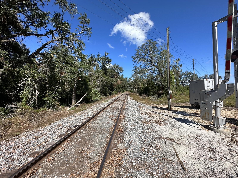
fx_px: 96
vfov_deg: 85.7
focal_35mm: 14
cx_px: 119
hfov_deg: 102.1
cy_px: 89
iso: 50
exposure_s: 1/1916
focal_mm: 2.22
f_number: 2.2
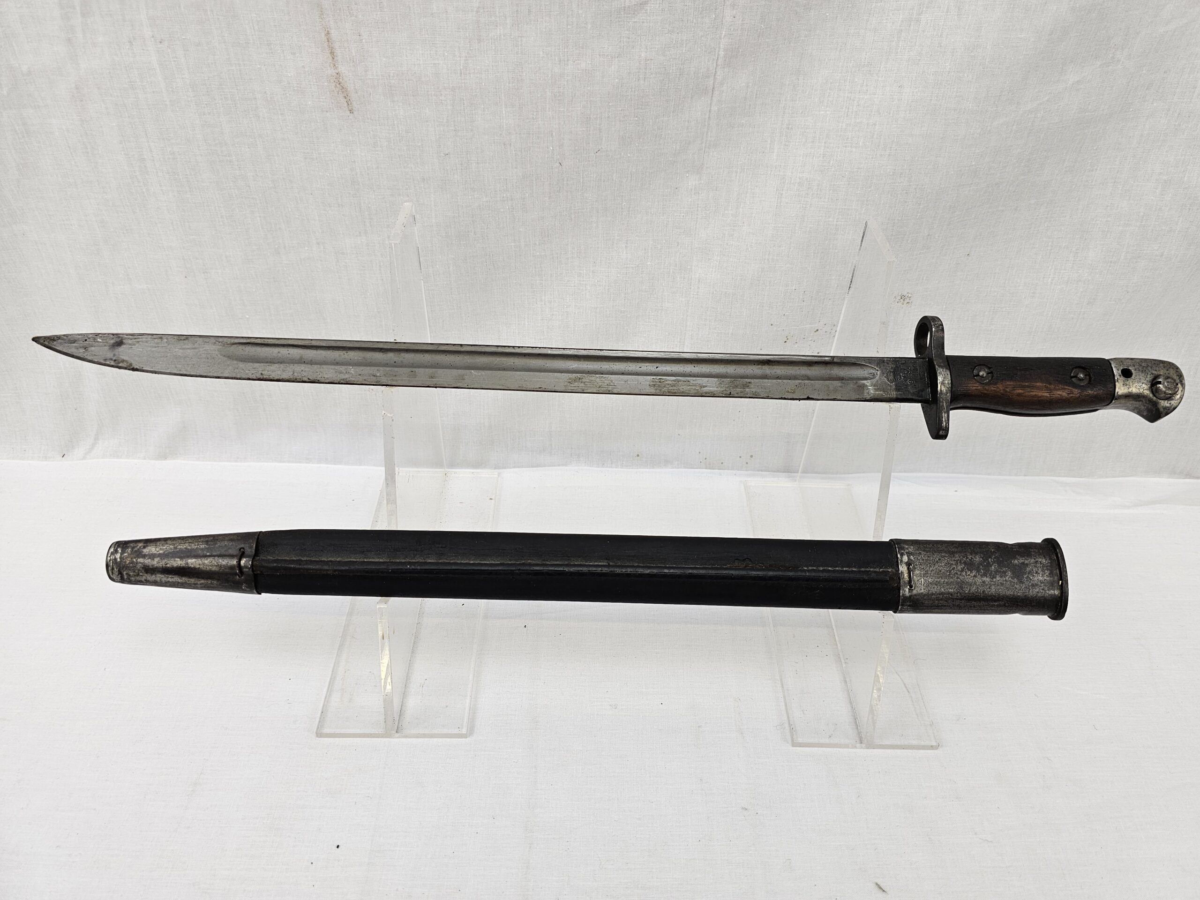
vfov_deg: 58.9
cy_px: 450
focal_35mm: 23
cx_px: 600
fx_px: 797
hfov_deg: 73.9
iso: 32
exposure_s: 1/100
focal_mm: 6.3
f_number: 1.7
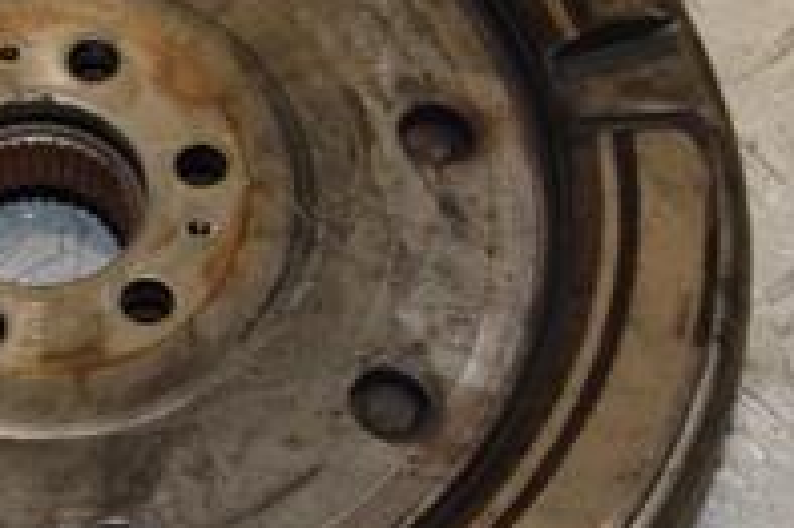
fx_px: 3019
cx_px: 16
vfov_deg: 10.0
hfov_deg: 14.8
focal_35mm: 137
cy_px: 282
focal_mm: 30
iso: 800
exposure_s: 1/200
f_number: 8
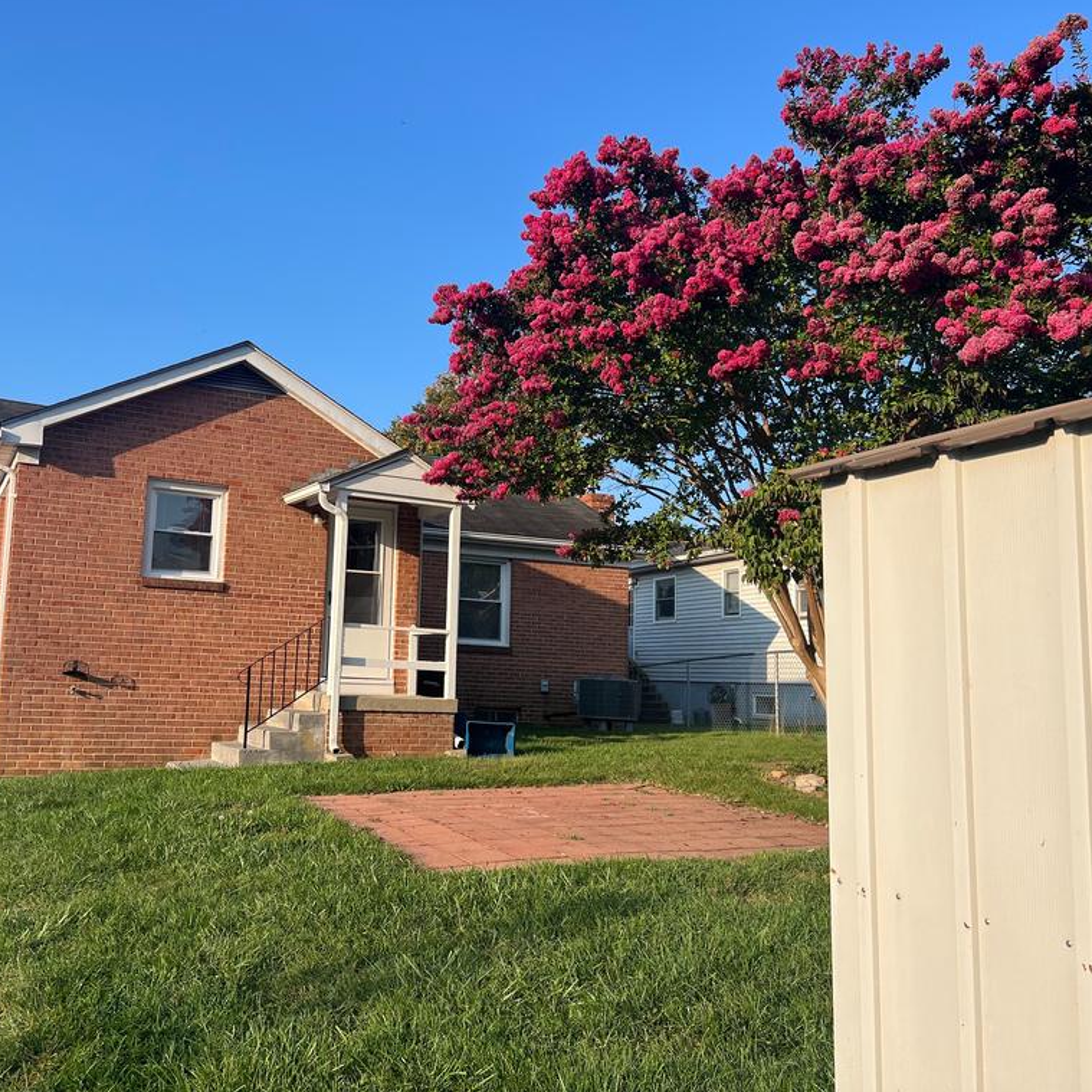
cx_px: 403
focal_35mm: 31
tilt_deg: +7.2
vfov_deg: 52.5
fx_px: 1106
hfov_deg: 51.9
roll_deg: -2.3
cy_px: 542
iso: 50
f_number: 1.5
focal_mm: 5.7
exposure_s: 1/2299
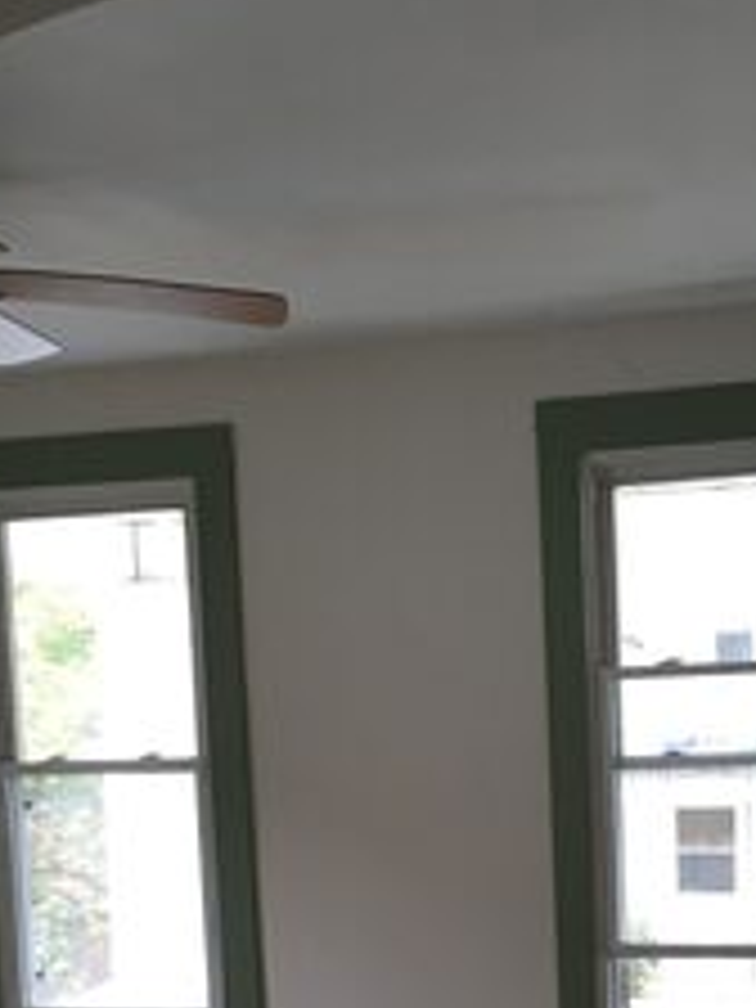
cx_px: 500
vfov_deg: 27.0
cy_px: 947
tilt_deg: -8.6
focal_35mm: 69
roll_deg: +2.2
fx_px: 2009
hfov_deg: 21.2
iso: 64
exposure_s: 1/30
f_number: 2.2
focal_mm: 4.15
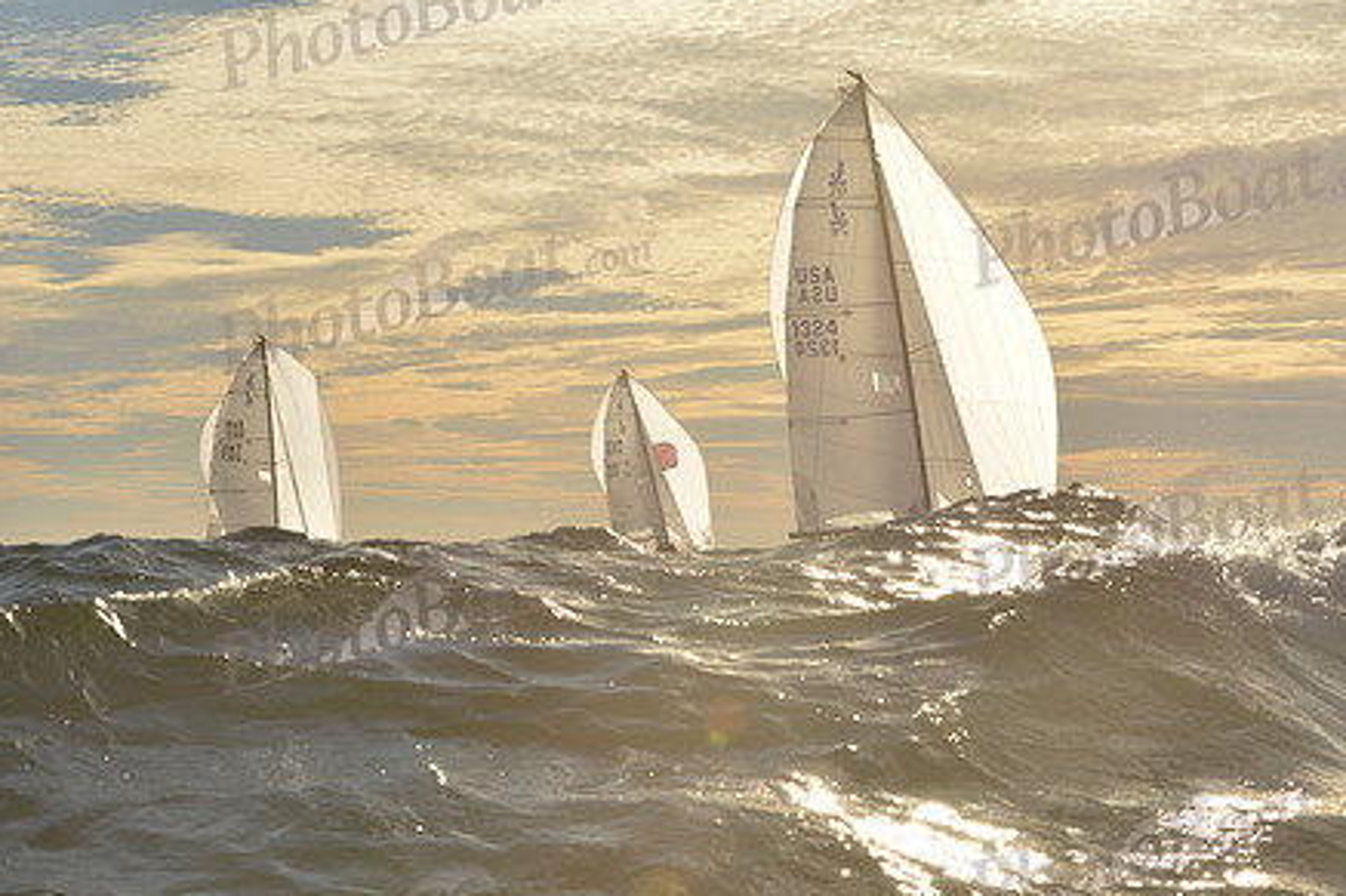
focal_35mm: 93
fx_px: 3476
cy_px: 411
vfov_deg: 14.7
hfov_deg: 21.9
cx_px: 813
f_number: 10
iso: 200
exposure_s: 1/1250
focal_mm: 70
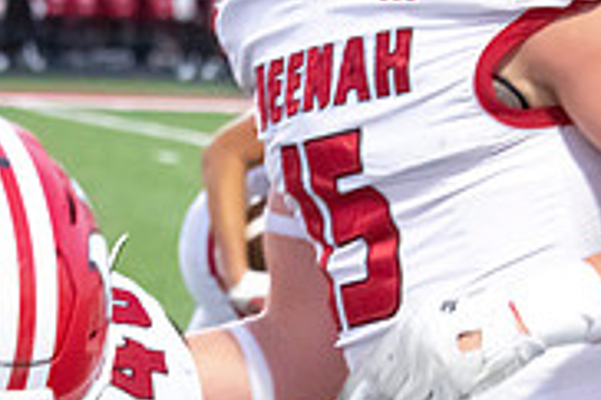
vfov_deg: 3.5
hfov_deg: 5.3
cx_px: 165
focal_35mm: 389
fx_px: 6488
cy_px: 289
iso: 10000
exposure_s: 1/320
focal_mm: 122
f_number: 7.1
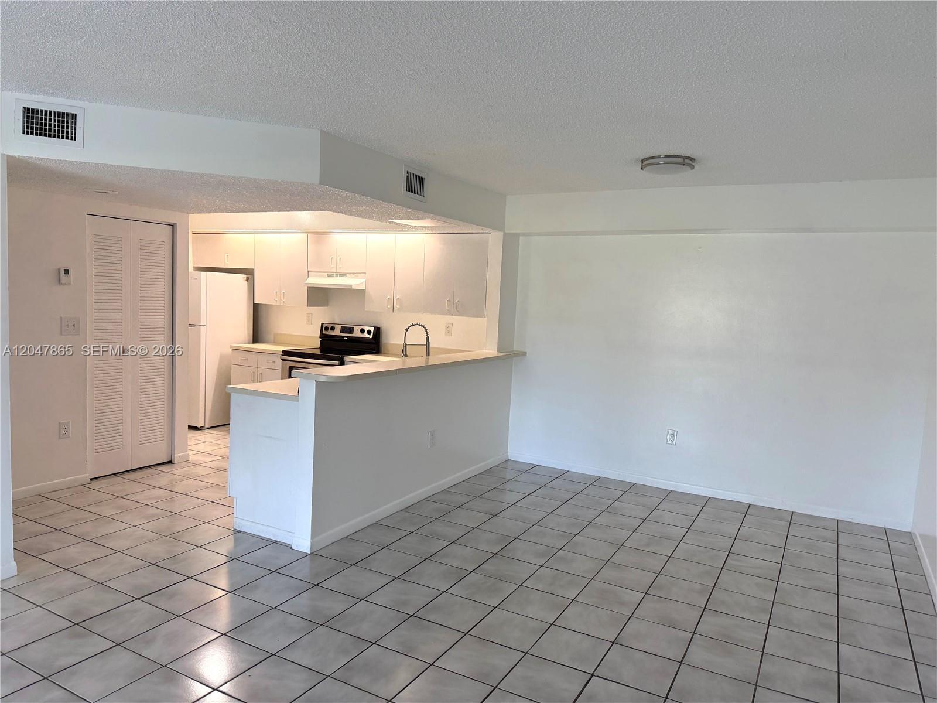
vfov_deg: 56.8
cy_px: 352
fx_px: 650
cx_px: 468
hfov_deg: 71.6
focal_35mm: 24
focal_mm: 6.76
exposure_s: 1/133
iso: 125
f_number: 1.78
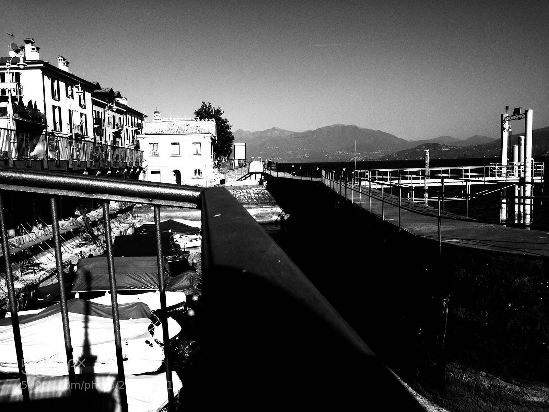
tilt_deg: -2.2
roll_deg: +0.0
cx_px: 274
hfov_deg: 55.4
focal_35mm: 33
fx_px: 523
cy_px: 206
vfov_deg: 42.9
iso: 50
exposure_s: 1/1748
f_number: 2.4
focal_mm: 4.12
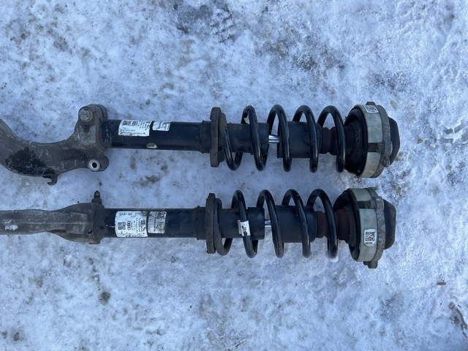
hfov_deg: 61.7
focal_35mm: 29
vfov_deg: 48.2
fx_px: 392
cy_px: 176
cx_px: 234
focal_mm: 3
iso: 16
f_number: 1.8
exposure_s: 1/203
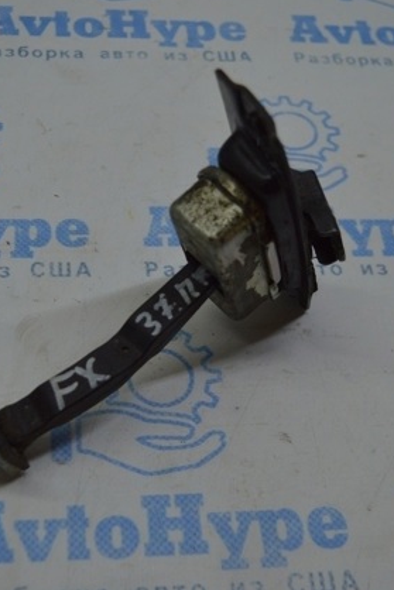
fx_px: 902
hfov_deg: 24.6
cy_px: 293
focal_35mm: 55
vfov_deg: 36.2
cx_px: 143
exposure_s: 1/320
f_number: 4
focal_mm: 24
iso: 400
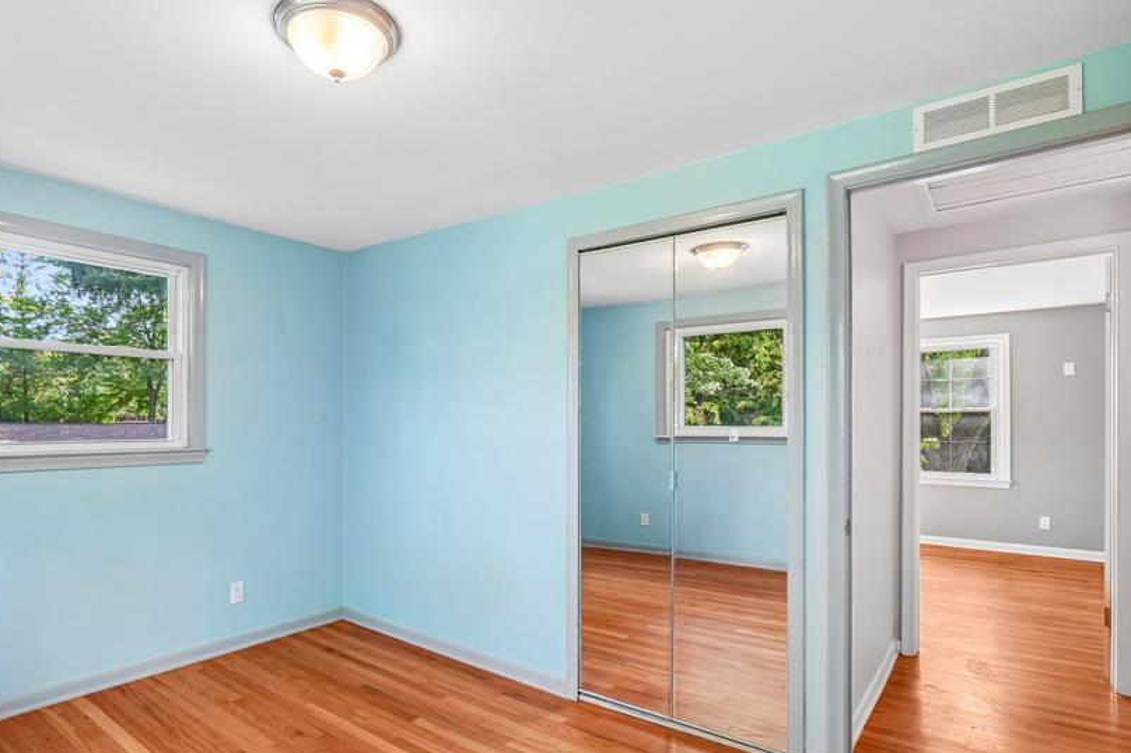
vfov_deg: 64.2
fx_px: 597
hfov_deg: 86.4
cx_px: 483
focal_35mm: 19
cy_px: 431
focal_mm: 10
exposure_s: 1/15
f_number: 8
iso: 400
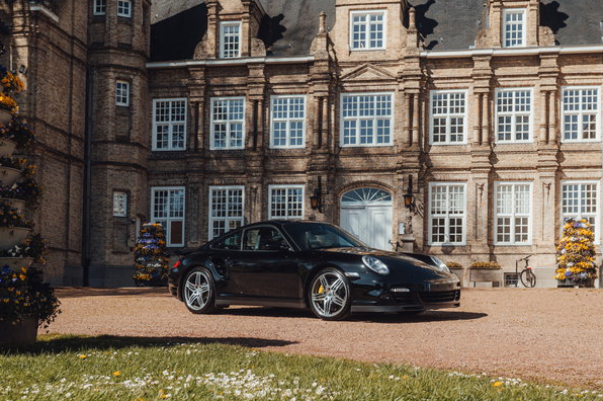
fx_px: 820
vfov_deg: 27.4
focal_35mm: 49
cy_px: 240
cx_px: 318
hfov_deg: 40.4
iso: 100
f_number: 5.6
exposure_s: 1/160
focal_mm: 38
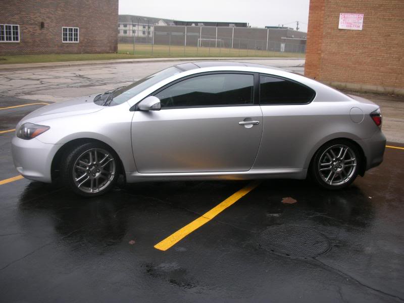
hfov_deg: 52.6
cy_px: 152
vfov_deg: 40.7
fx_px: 408
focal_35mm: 35
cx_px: 202
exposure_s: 1/73.8
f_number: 3
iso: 50
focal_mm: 5.8
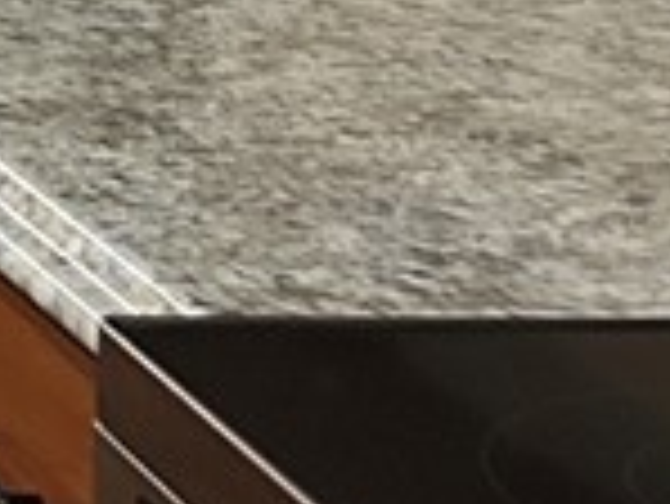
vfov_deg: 8.0
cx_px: -1358
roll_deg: +0.9
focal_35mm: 179
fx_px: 3467
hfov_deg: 8.9
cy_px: -450
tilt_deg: -5.8
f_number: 1.5
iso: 500
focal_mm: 5.7
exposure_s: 1/40
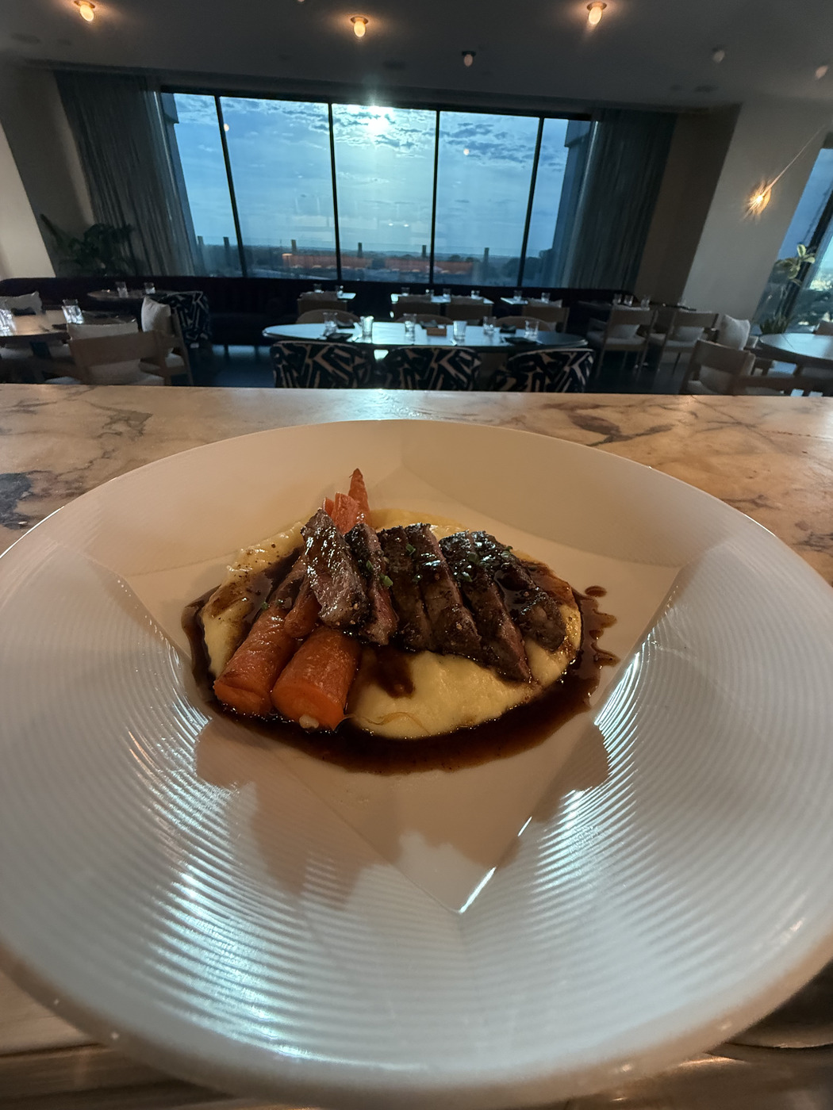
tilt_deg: -33.6
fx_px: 449
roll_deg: -3.1
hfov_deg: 85.7
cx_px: 416
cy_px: 555
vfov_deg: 102.1
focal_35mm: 14
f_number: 2.2
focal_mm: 2.22
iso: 400
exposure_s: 1/120
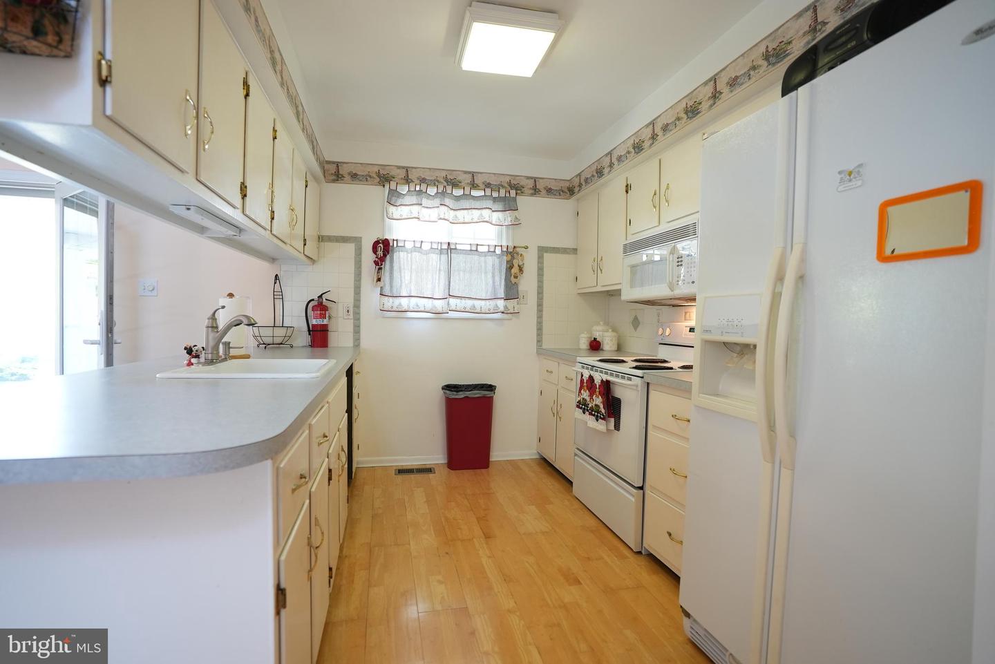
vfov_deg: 73.8
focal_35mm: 16
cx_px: 498
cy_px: 332
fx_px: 442
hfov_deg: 96.7
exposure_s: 1/50
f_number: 3.2
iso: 640
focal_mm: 16
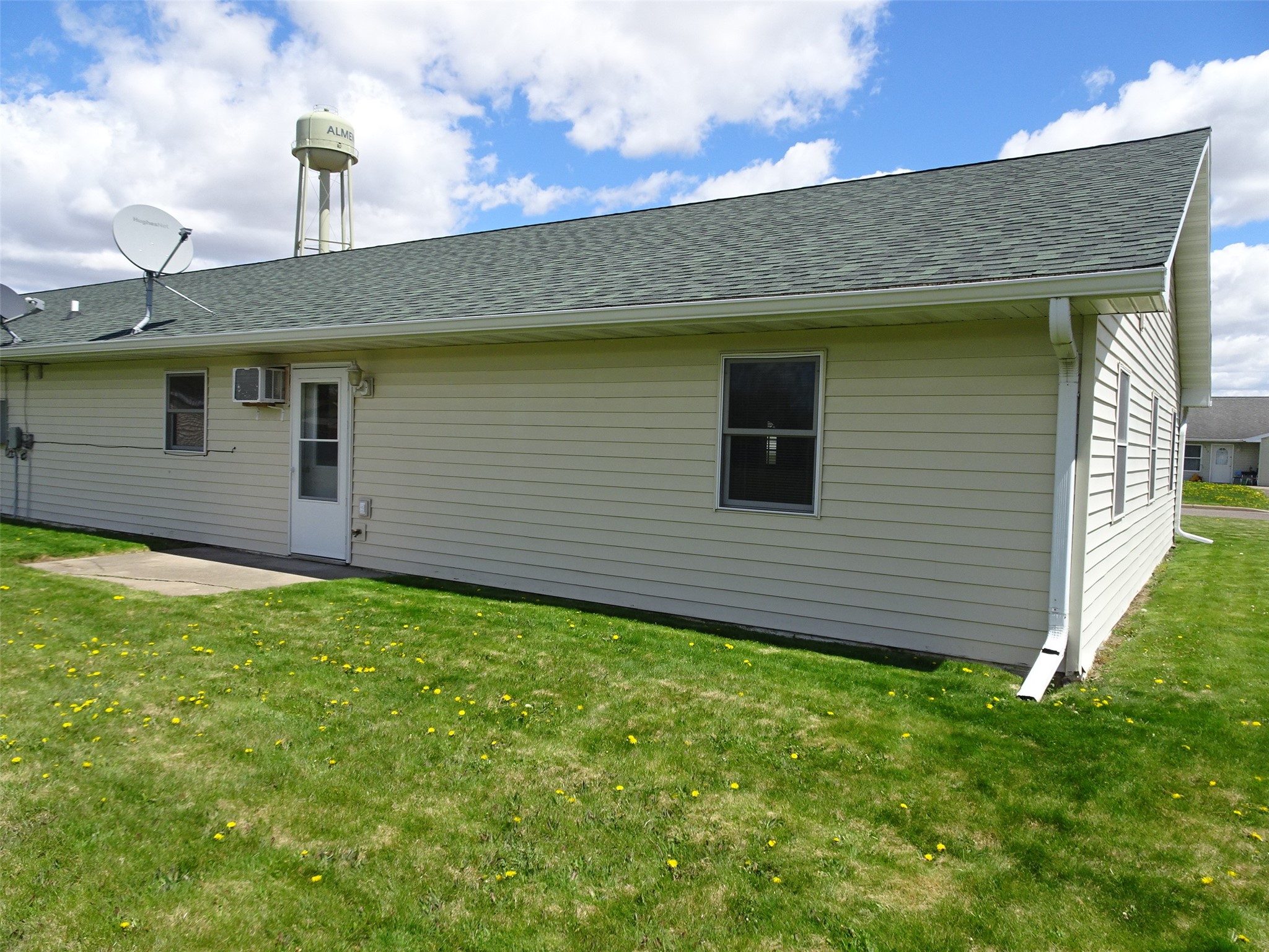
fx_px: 880
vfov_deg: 56.8
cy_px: 476
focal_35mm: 24
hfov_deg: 71.6
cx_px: 634
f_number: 3.5
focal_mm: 4.1
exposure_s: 1/800
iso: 80
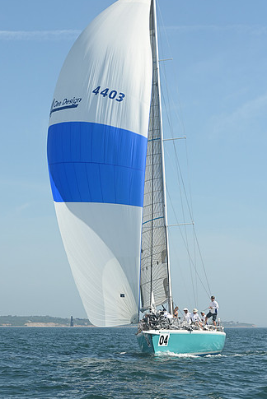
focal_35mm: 110
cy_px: 187
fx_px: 1222
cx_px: 115
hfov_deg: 12.5
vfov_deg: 18.6
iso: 320
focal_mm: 92
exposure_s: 1/1000
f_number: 7.1
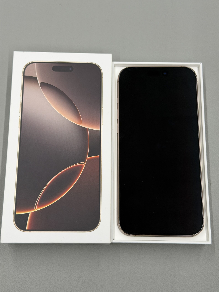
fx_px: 405
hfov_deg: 30.3
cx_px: 110
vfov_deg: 39.7
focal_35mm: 48
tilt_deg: -75.3
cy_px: 146
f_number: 1.78
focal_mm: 6.76
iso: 100
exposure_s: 1/95
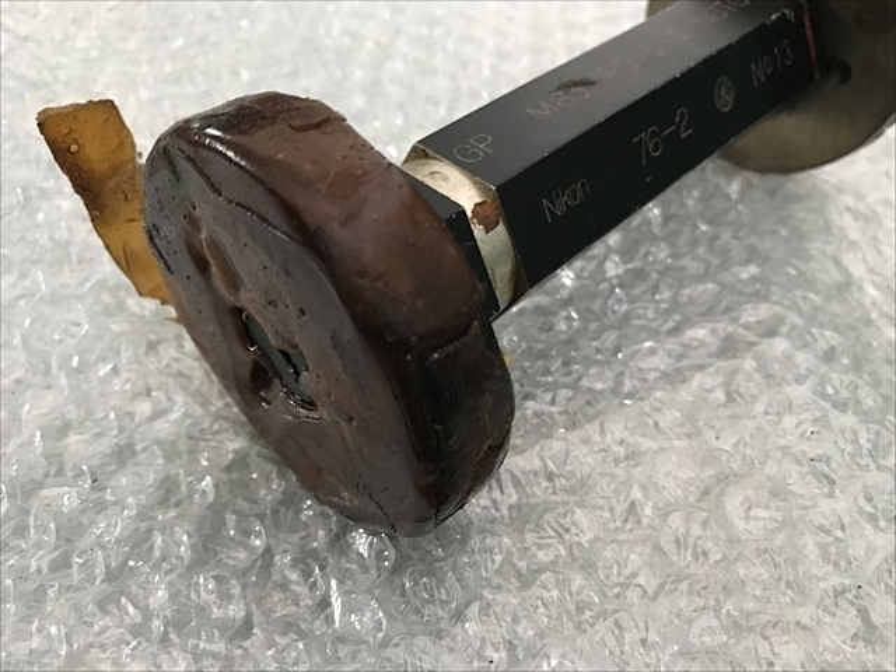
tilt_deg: -48.9
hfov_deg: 63.4
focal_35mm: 28
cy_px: 336
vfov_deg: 49.7
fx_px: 725
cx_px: 448
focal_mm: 3.99
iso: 80
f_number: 1.8
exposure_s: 1/15
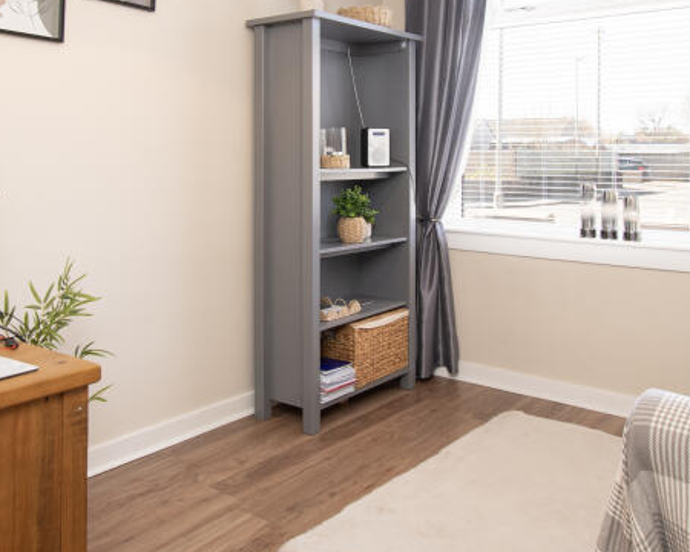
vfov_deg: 44.9
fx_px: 653
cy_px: 172
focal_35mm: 32
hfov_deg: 55.6
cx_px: 316
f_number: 8
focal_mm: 10
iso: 320
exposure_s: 1/15
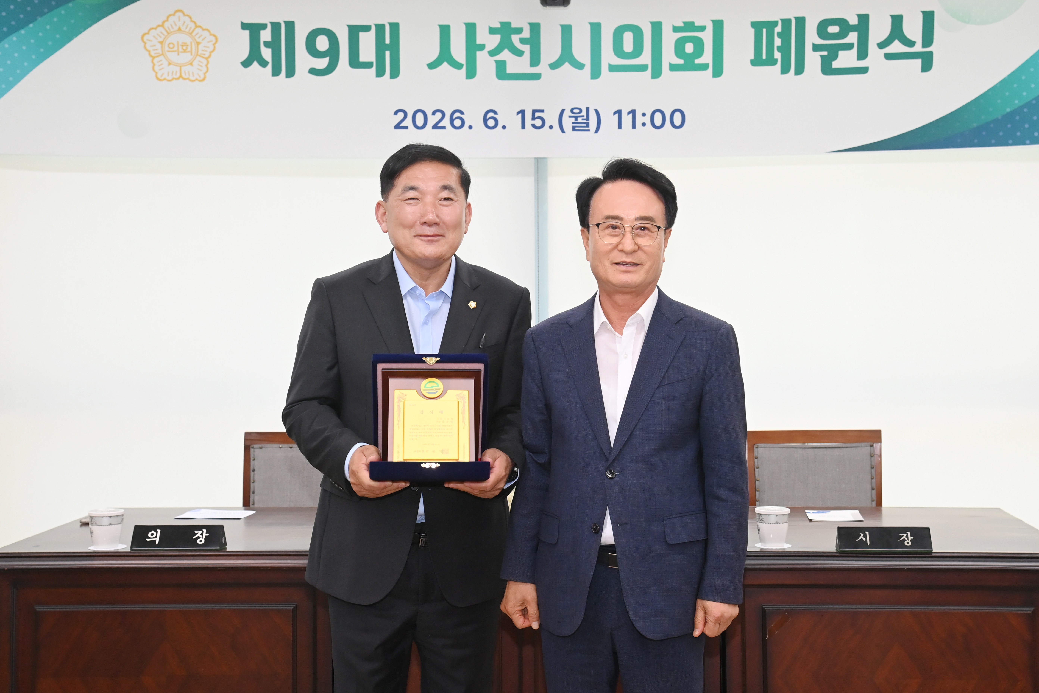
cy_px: 346
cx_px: 520
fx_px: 1443
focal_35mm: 50
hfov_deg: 39.6
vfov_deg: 27.0
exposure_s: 1/250
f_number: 6.3
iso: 3200
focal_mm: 50
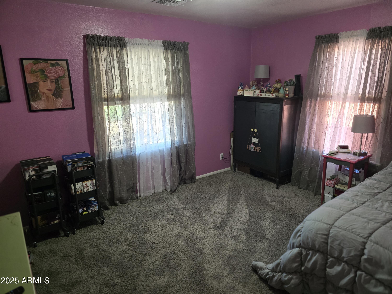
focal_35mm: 23
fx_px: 260
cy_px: 147
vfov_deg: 58.9
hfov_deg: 73.9
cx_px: 196
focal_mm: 6.3
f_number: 1.7
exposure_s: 1/120
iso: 800
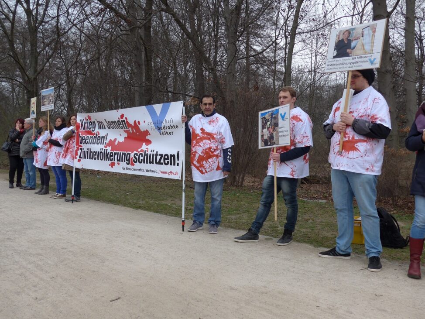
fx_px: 356
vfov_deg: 48.2
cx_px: 212
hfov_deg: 61.6
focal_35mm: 29
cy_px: 160
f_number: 2.8
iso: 80
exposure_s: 1/250
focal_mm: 6
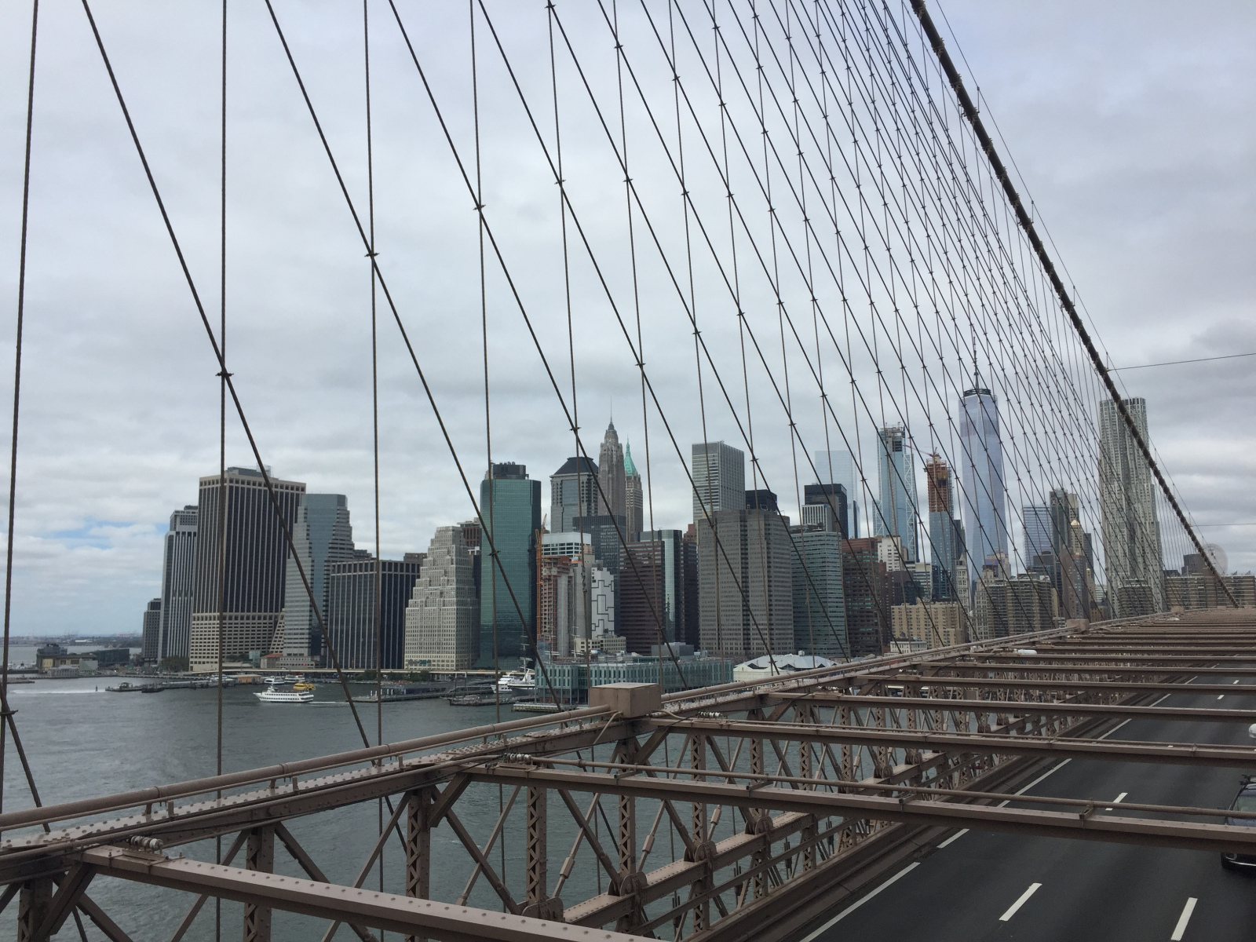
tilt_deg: +9.8
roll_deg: -0.6
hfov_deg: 61.7
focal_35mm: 29
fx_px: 1052
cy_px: 471
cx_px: 628
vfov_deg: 48.2
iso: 32
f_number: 2.2
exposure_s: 1/2639
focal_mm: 4.15
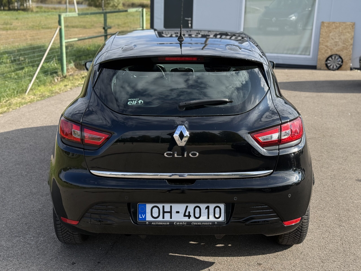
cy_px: 136
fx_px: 501
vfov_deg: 30.3
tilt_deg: -15.9
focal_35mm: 48
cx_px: 180
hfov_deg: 39.7
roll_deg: -1.7
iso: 100
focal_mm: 6.76
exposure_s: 1/2342
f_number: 1.78
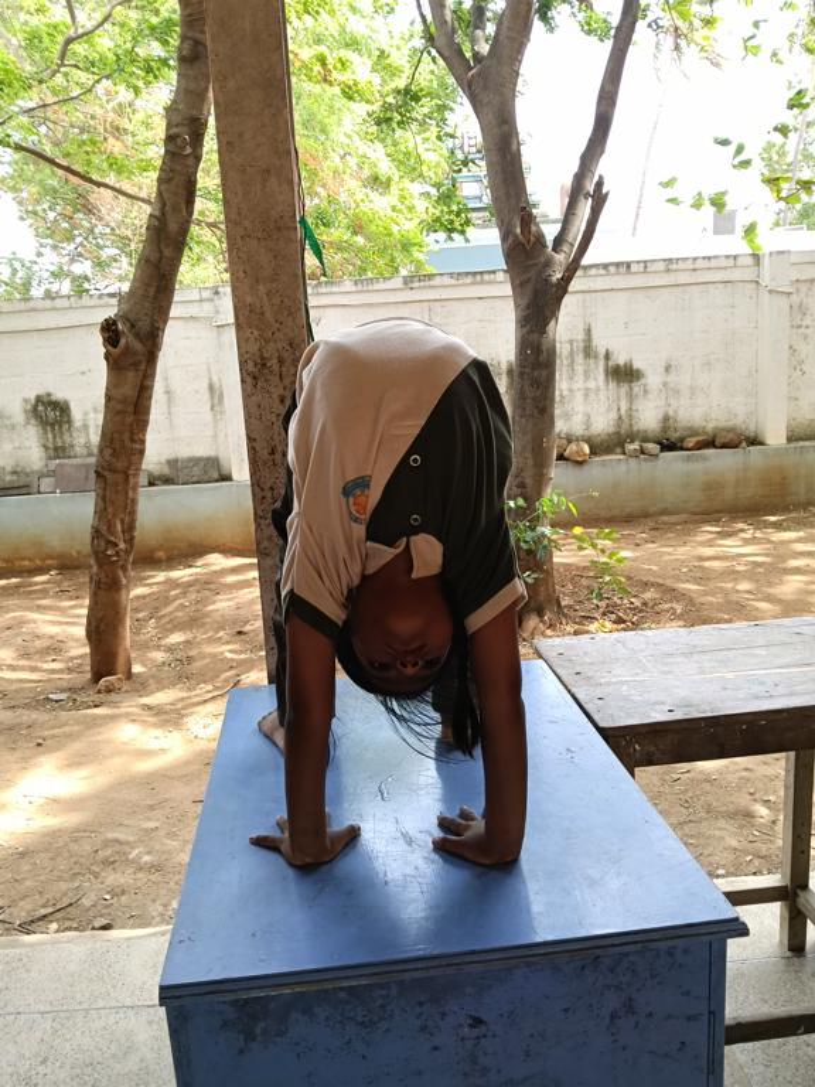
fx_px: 848
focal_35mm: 27
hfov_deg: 51.4
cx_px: 408
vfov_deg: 65.3
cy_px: 544
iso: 200
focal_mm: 3.98
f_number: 1.8
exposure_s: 1/120
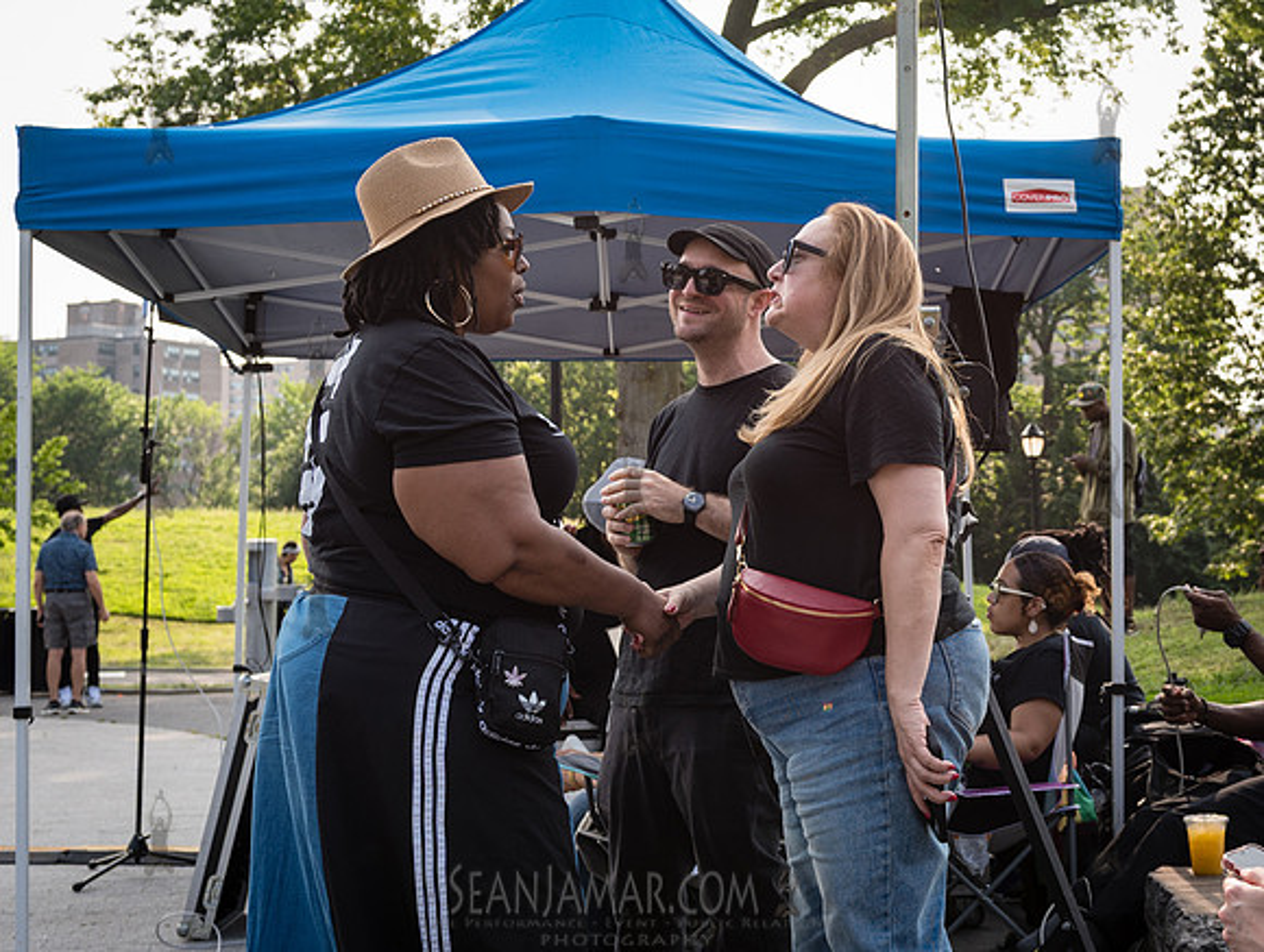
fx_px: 1985
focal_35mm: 54
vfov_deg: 26.8
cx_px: 836
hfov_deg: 35.0
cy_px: 324
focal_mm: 35
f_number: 4.5
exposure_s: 1/400
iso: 200
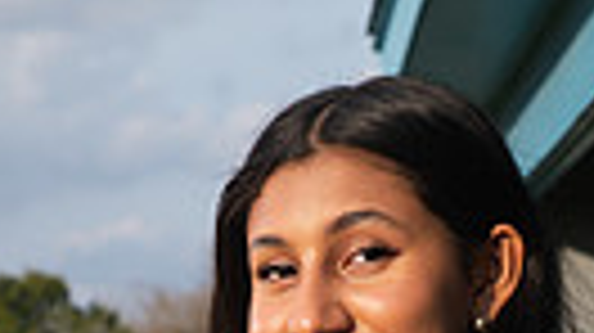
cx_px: 351
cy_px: 864
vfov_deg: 5.6
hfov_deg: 10.4
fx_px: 3258
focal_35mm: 207
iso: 100
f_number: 8
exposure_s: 1/400
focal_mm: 58
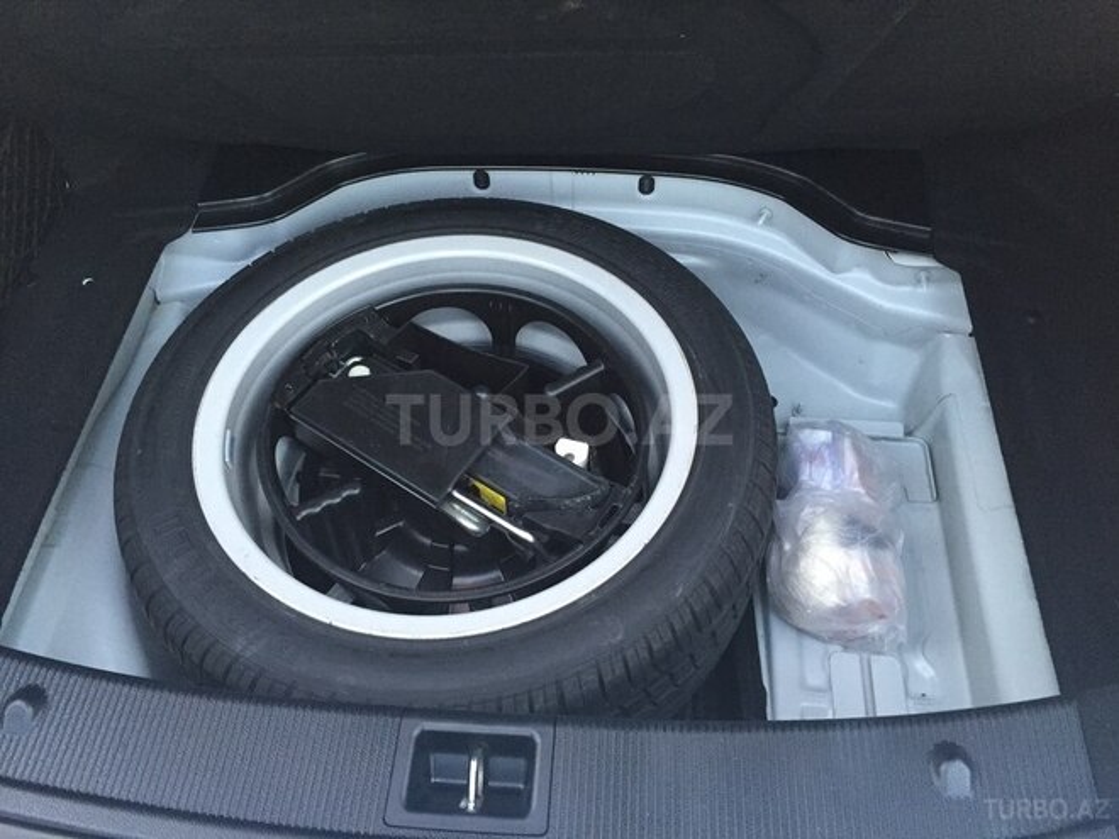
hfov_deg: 61.7
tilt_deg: -54.0
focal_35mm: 29
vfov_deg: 48.2
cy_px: 420
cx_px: 560
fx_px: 937
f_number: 2.2
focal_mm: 4.15
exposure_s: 1/33
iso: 200
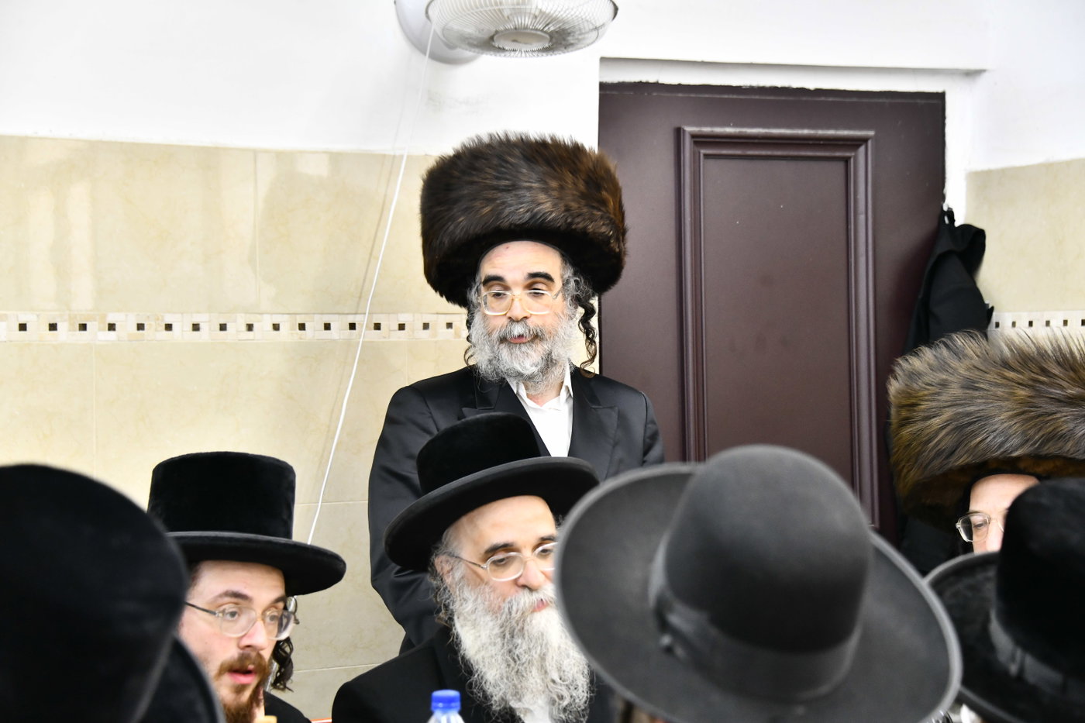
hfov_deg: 23.9
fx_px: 2561
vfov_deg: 16.1
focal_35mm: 85
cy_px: 362
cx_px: 542
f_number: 5.6
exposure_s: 1/200
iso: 1600
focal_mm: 85
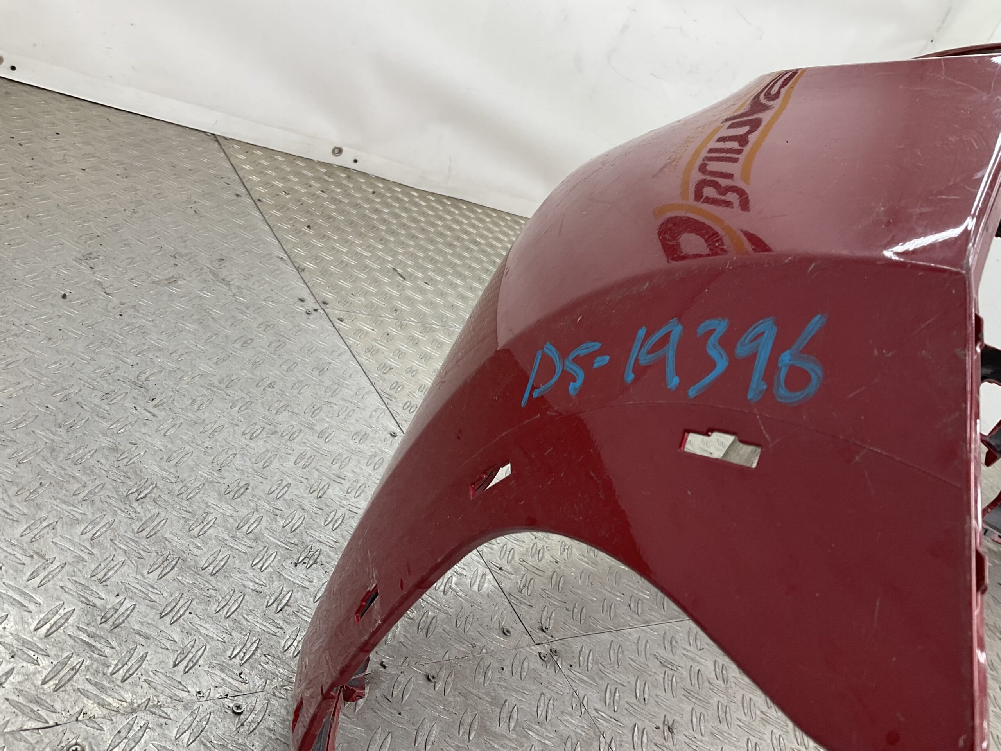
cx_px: 500
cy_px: 376
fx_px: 839
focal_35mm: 29
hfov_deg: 61.7
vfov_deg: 48.2
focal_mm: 3
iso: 25
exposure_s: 1/100
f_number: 1.8
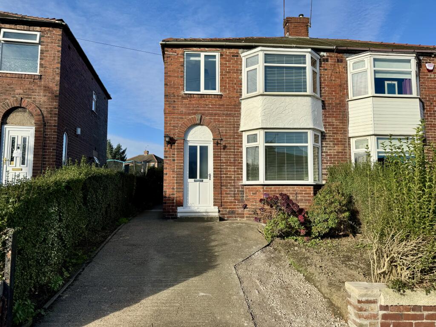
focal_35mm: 24
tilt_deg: +6.0
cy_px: 164
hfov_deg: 71.6
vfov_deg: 56.8
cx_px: 218
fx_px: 302
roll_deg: -0.2
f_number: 1.78
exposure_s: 1/3802
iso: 80
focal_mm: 6.76
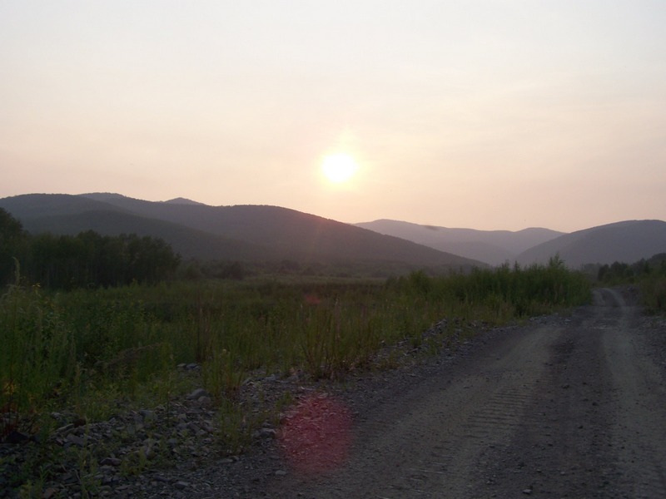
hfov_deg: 49.0
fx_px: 731
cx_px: 333
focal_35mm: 38
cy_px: 250
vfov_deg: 37.7
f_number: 4
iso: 64
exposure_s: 1/320
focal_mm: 6.3
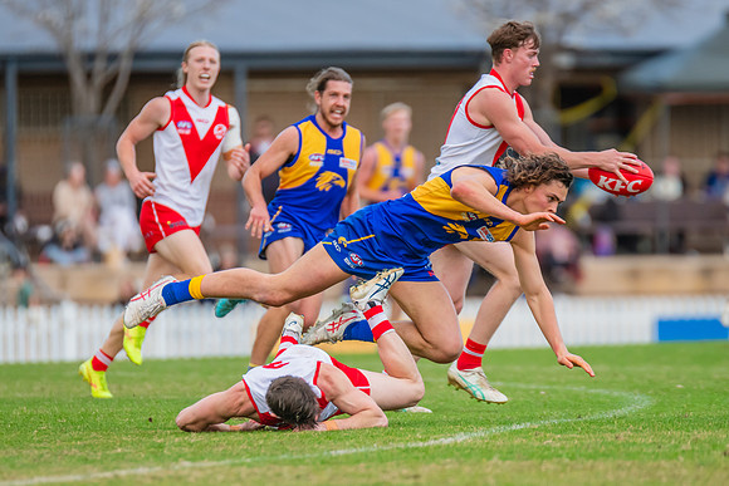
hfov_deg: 3.3
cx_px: 351
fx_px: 12768
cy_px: 263
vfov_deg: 2.2
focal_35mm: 630
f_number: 4.5
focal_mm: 420
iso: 800
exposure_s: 1/1250
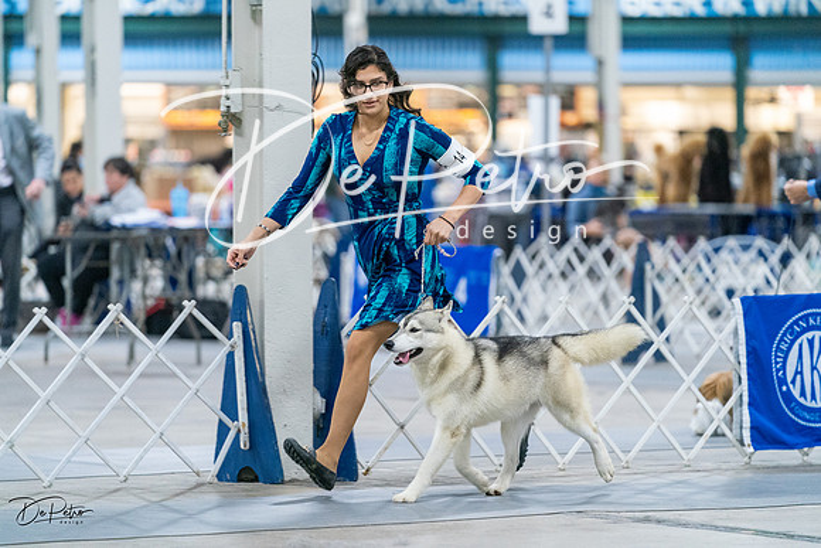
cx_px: 410
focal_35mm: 192
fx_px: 4379
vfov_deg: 7.2
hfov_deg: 10.7
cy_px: 274
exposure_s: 1/250
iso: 6400
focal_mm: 192
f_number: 3.2
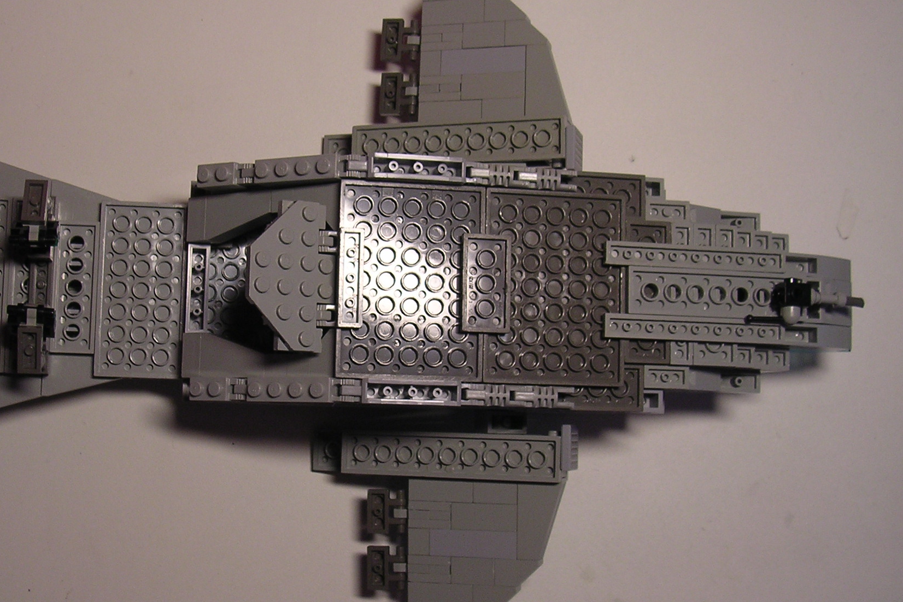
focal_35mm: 49
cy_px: 316
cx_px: 363
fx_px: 1229
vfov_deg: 27.5
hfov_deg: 40.2
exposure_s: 1/30.5
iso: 100
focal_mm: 5.8
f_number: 2.8
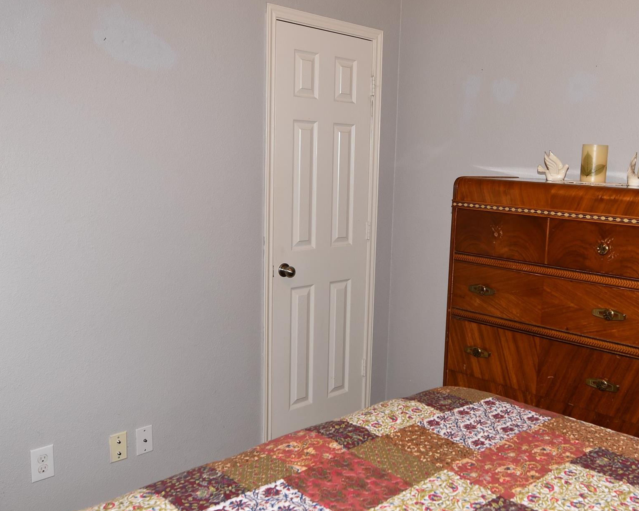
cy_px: 254
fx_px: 662
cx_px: 423
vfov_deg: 42.2
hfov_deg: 50.7
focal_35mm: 35
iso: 125
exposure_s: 1/60
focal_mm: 14
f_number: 4.5
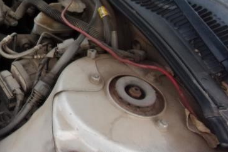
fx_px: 348
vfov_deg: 23.9
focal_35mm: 55
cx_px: -22
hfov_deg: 32.1
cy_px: 13
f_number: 3.3
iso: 80
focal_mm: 4.3
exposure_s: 1/56
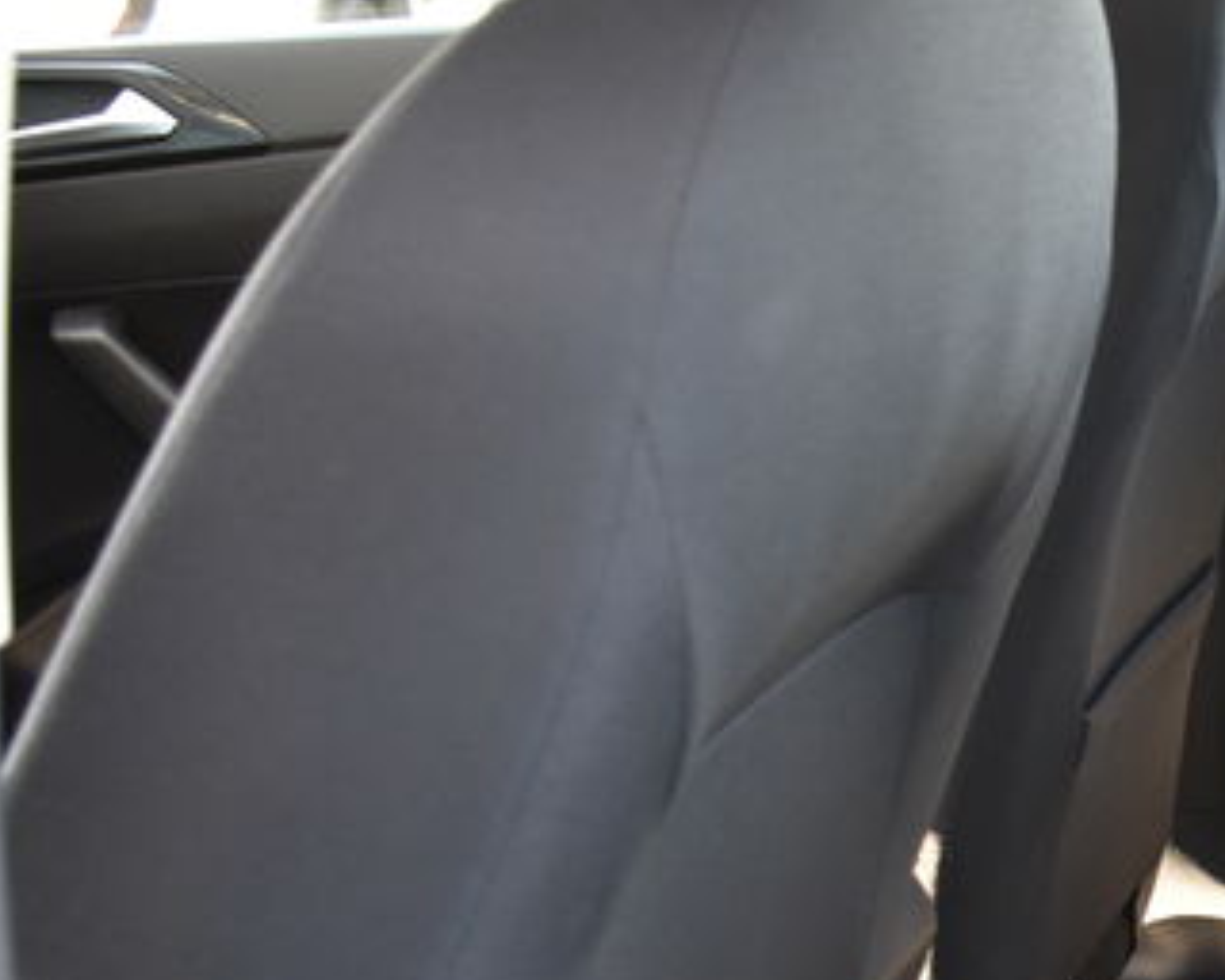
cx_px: 1780
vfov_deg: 17.1
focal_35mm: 88
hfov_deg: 19.3
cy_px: 967
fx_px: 3190
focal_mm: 20
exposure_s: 1/60
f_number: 3.8
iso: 800
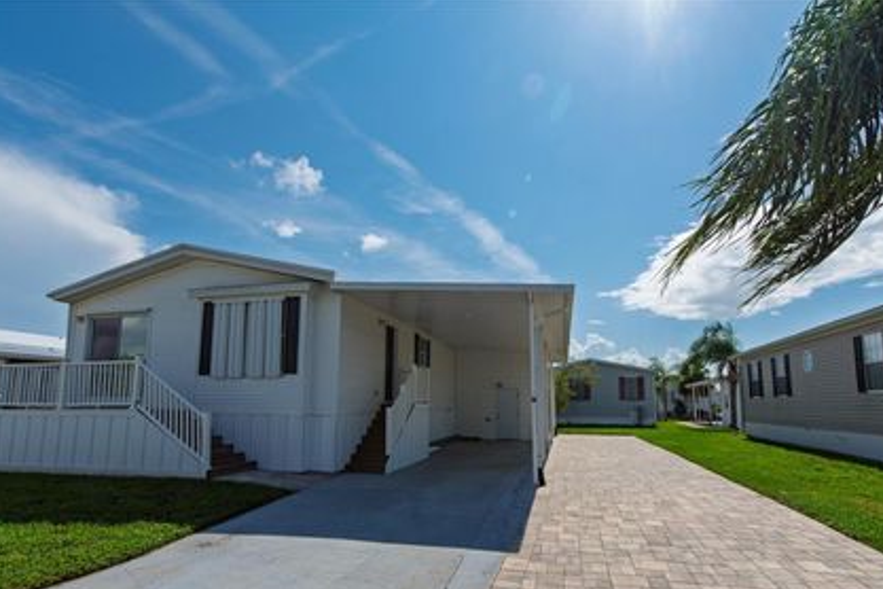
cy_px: 351
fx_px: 441
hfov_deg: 90.0
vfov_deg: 66.8
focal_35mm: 18
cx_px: 453
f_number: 14
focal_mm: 15
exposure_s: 1/800
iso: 100
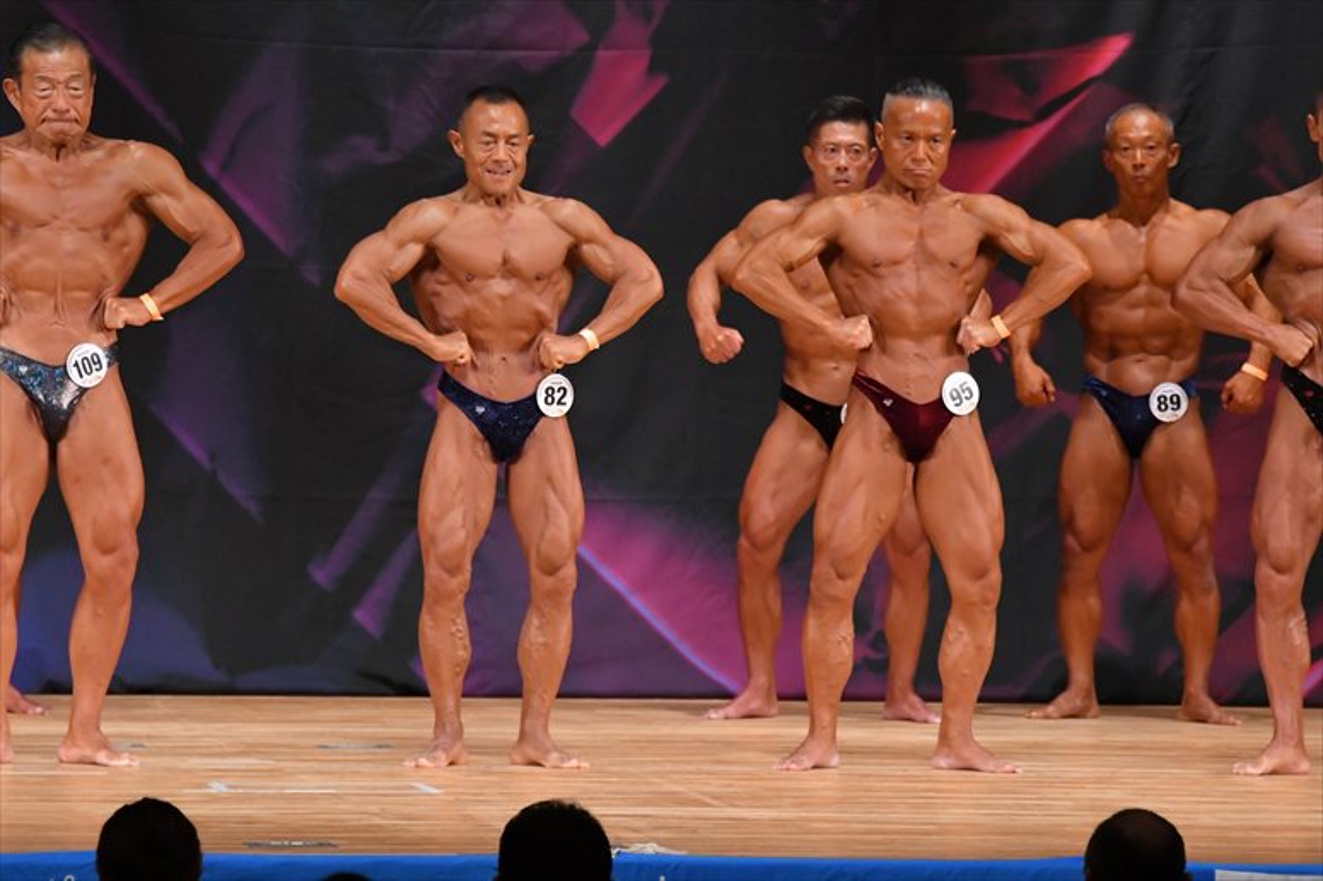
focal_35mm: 270
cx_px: 662
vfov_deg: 5.1
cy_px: 440
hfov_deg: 7.6
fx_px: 9918
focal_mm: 180
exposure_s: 1/400
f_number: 5.6
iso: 5000
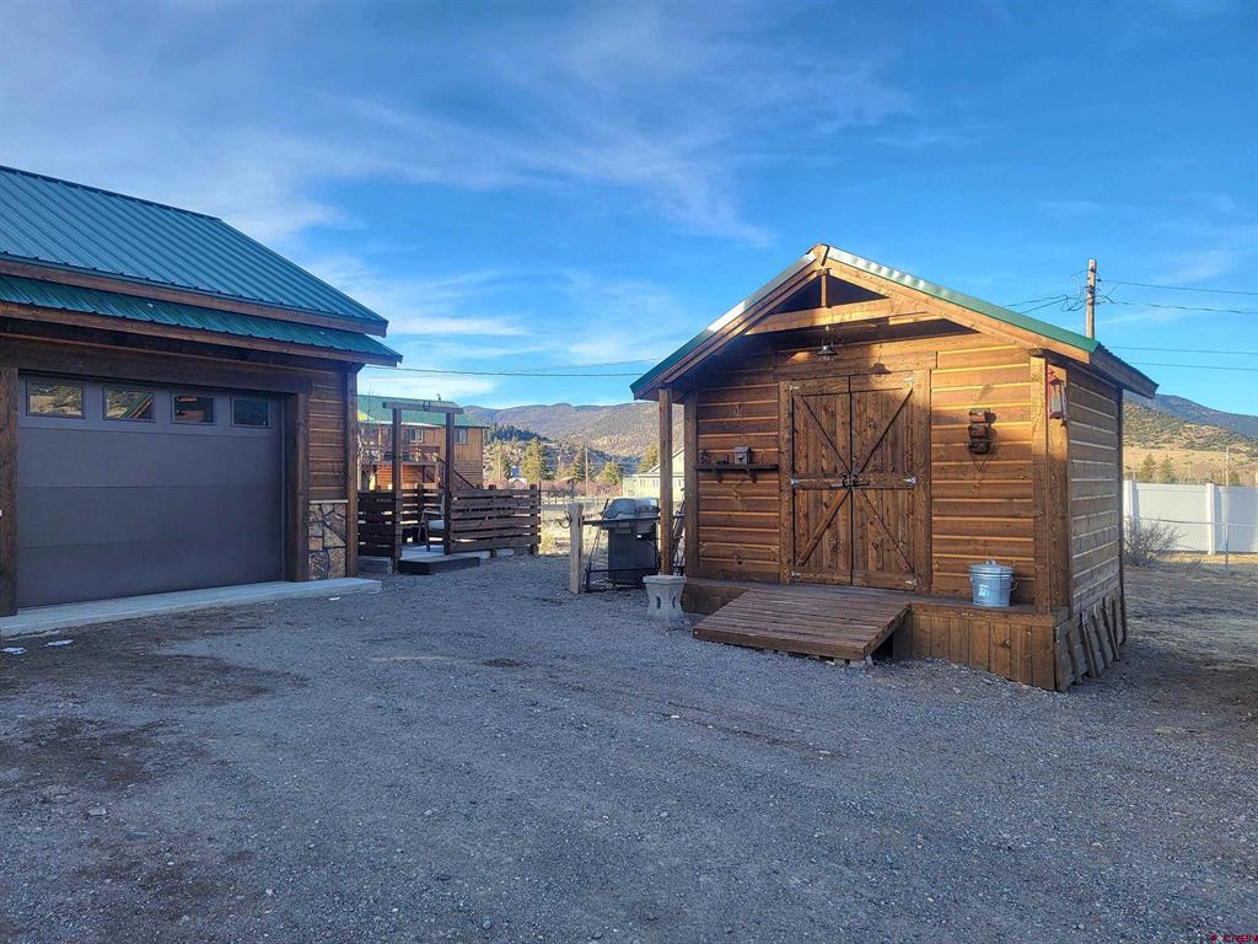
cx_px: 629
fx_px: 872
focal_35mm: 24
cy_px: 472
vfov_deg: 56.8
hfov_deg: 71.6
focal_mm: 6.7
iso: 16
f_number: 1.8
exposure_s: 1/303
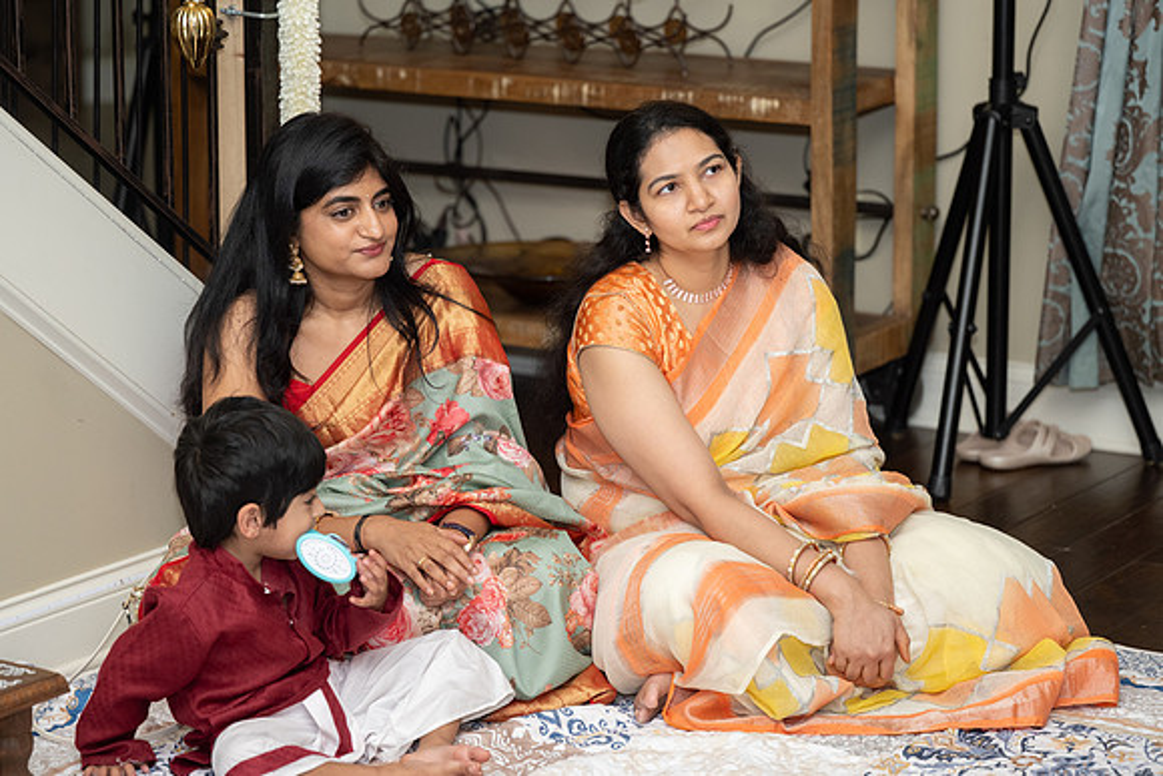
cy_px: 388
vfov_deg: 12.9
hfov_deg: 19.3
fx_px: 3428
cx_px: 582
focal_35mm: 106
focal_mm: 98
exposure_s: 1/200
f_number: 2.8
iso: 500
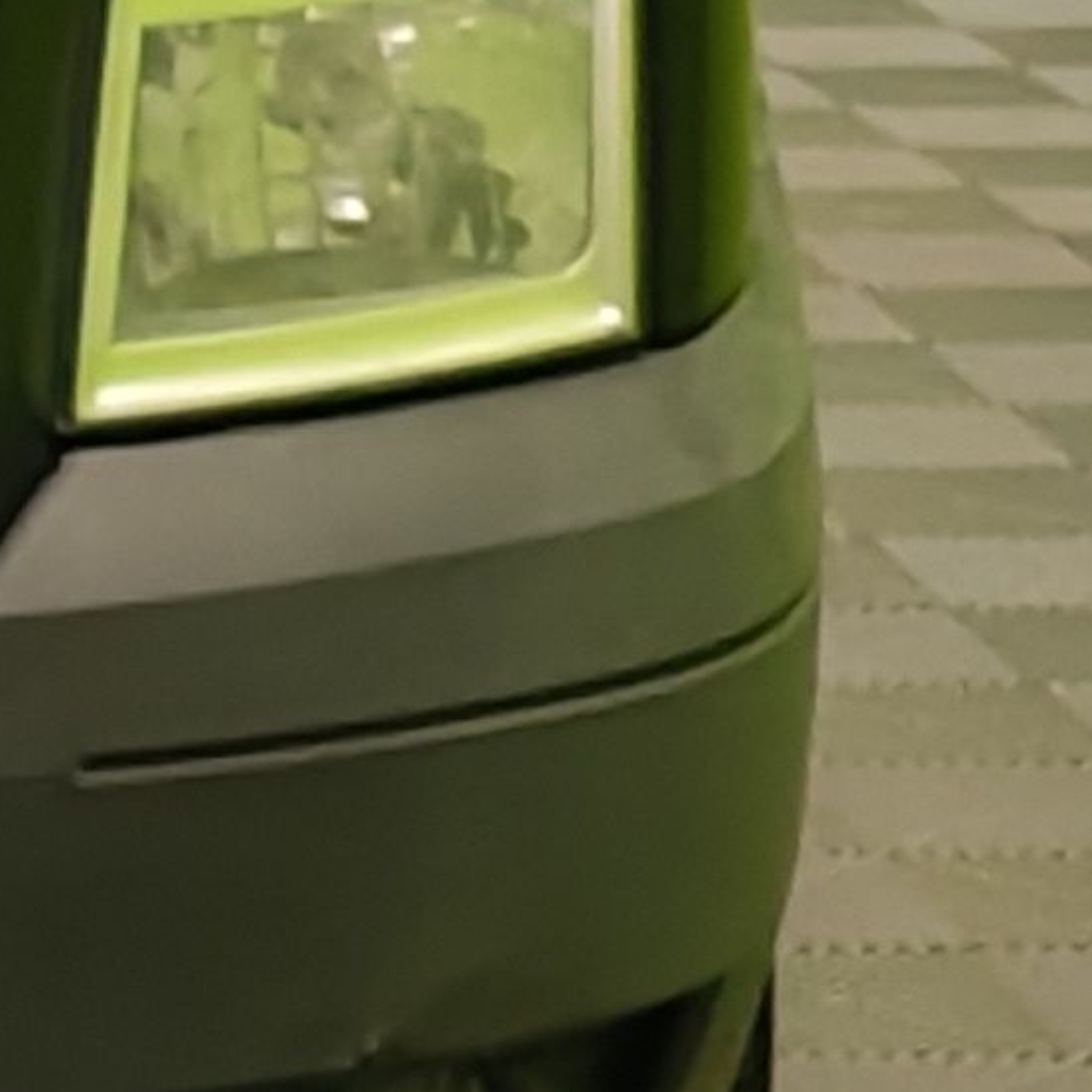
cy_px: -717
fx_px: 9565
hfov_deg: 6.3
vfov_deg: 6.4
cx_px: -1386
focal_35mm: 268
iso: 250
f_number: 1.9
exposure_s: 1/100
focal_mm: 6.12
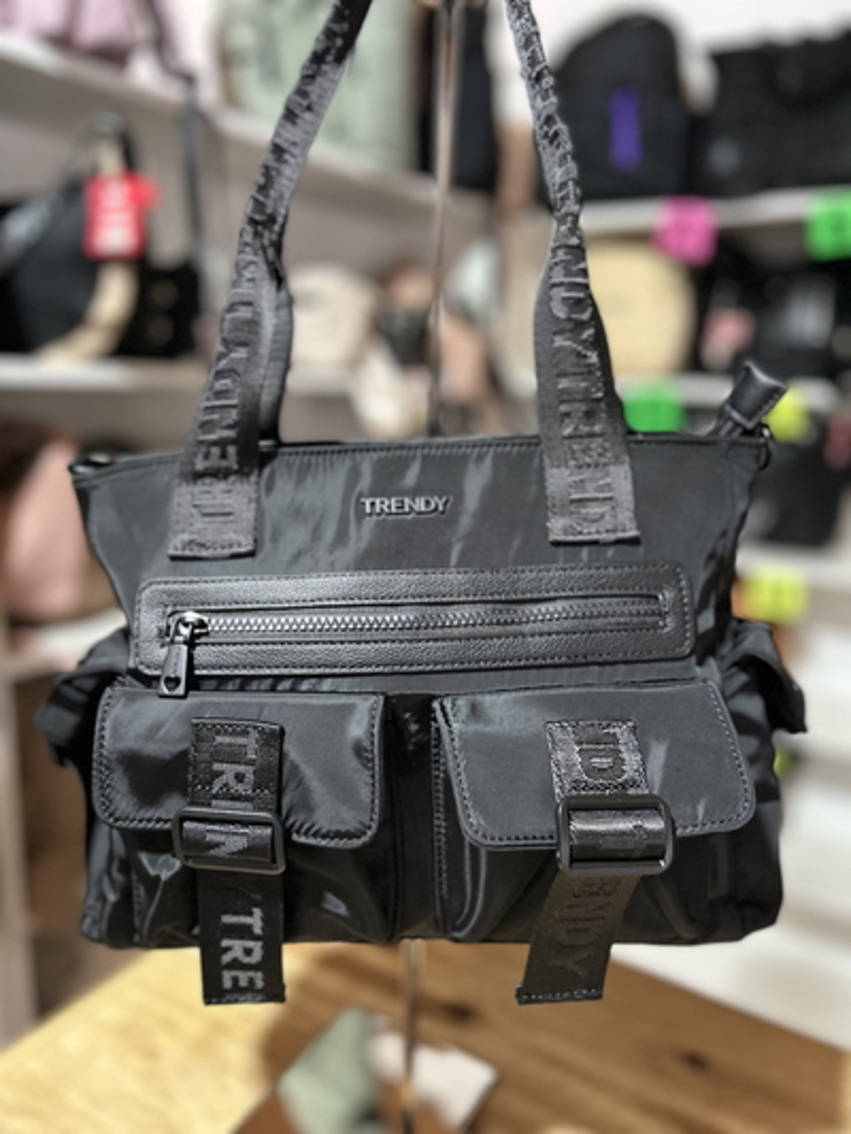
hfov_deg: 53.1
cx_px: 426
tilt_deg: -12.8
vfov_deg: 67.3
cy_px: 567
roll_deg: -1.8
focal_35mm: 26
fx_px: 852
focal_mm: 5.7
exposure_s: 1/33
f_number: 1.5
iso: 400
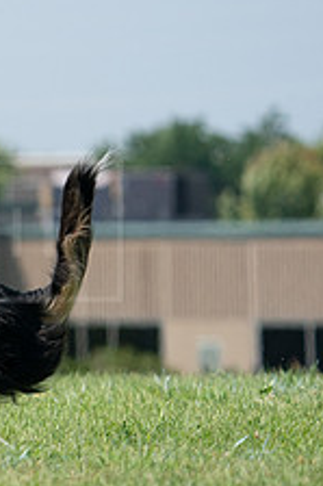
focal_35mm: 809
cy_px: 268
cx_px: -234
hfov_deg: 1.7
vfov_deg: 2.6
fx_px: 10904
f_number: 6.3
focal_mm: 312
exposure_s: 1/4000
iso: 800
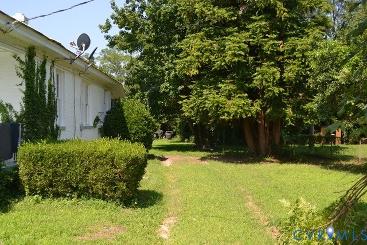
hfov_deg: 53.1
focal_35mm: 36
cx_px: 184
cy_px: 122
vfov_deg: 36.9
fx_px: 367
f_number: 5.6
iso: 100
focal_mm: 24
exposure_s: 1/200
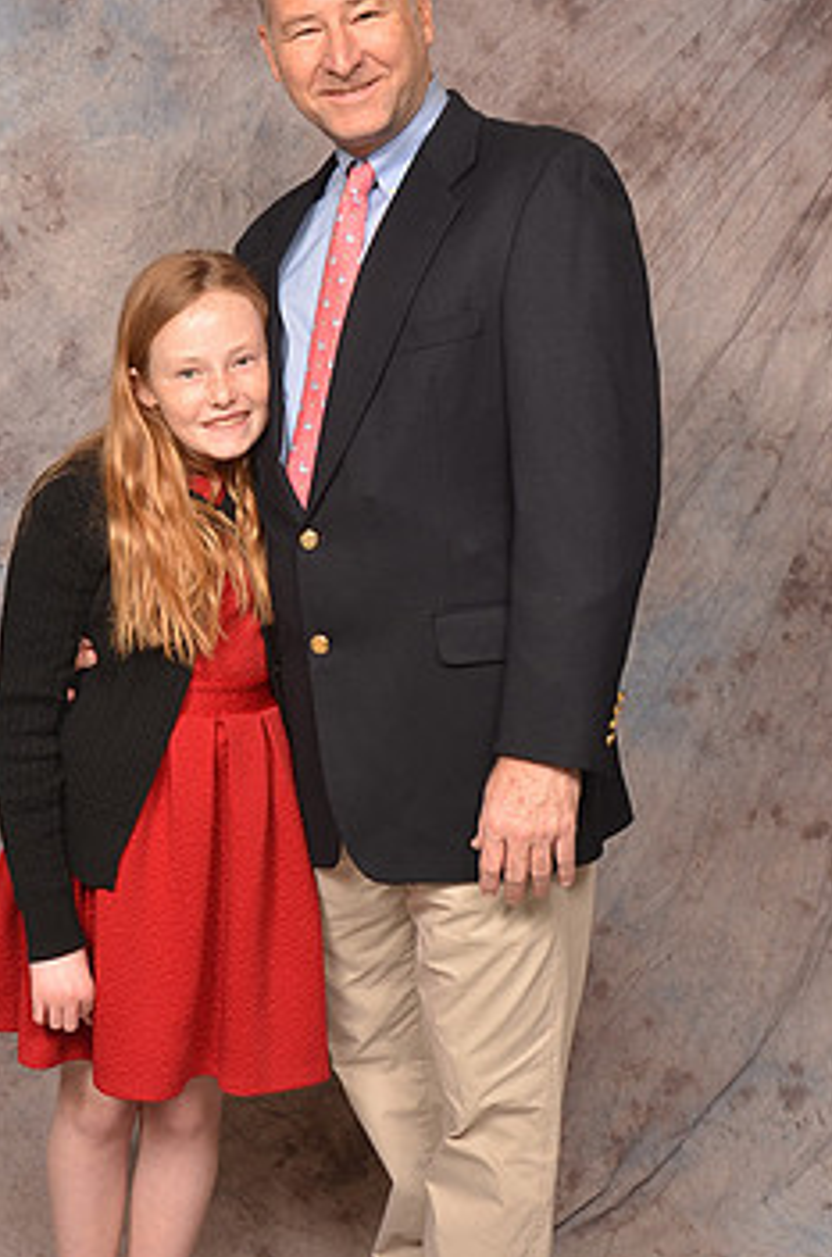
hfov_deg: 21.7
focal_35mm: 62
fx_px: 2154
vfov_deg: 32.5
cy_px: 661
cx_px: 246
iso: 200
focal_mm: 25
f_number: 5.6
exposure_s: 1/60
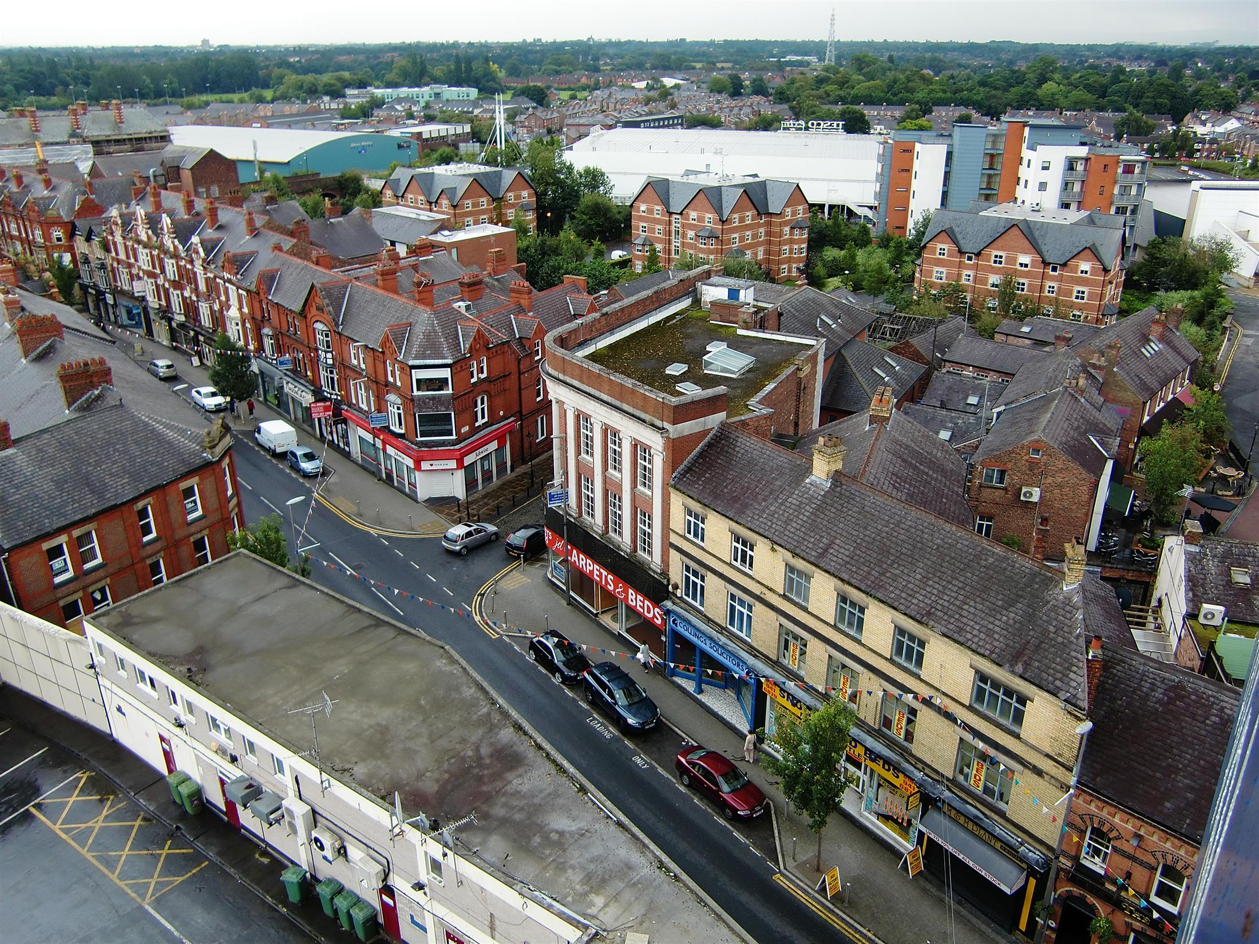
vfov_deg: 49.7
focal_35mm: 28
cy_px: 472
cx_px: 630
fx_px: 1018
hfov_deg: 63.4
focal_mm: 4.9
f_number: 2.6
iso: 64
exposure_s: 1/160
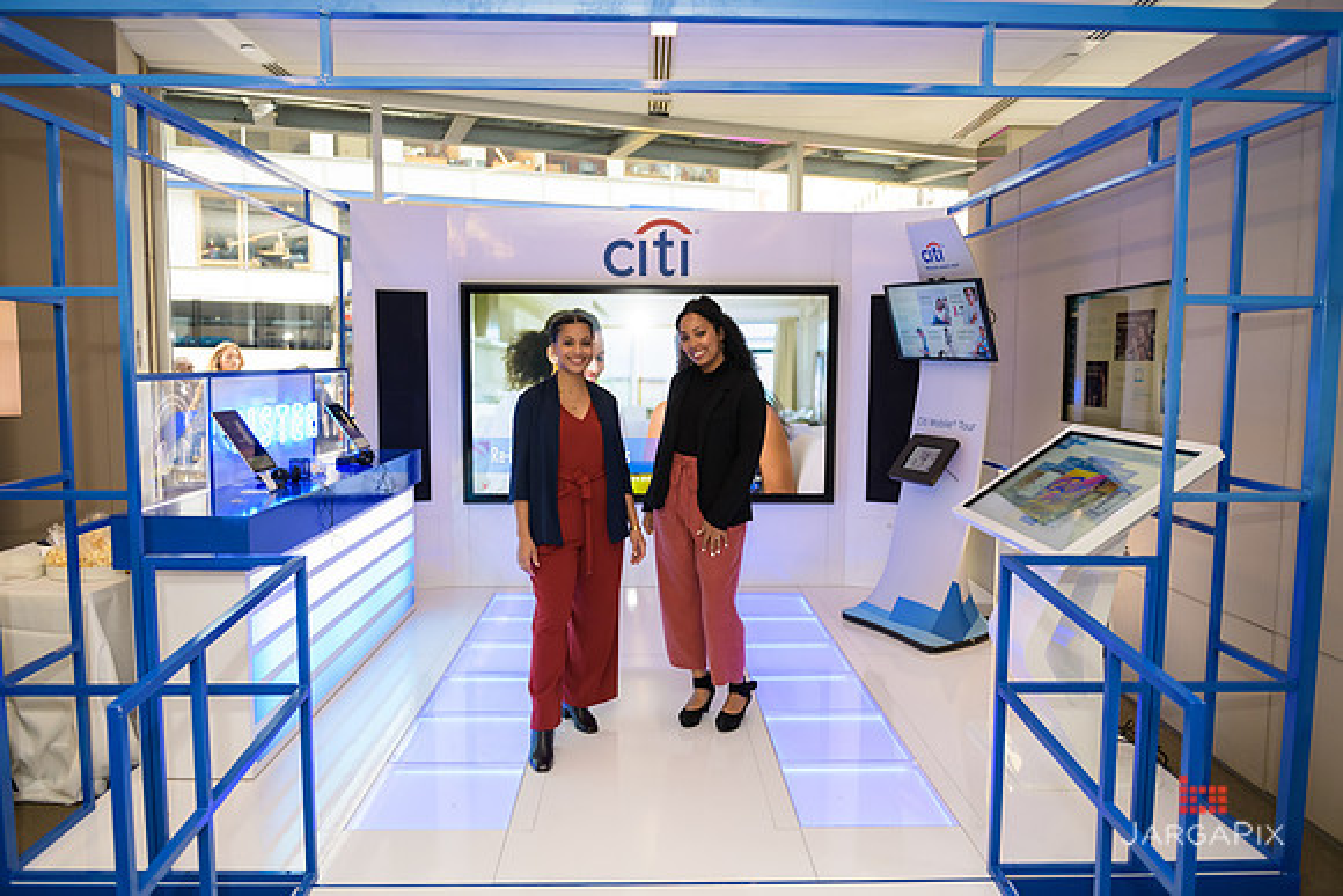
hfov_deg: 69.4
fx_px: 970
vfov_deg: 49.6
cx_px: 672
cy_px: 448
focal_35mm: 26
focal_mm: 26
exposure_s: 1/125
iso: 400
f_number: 3.2
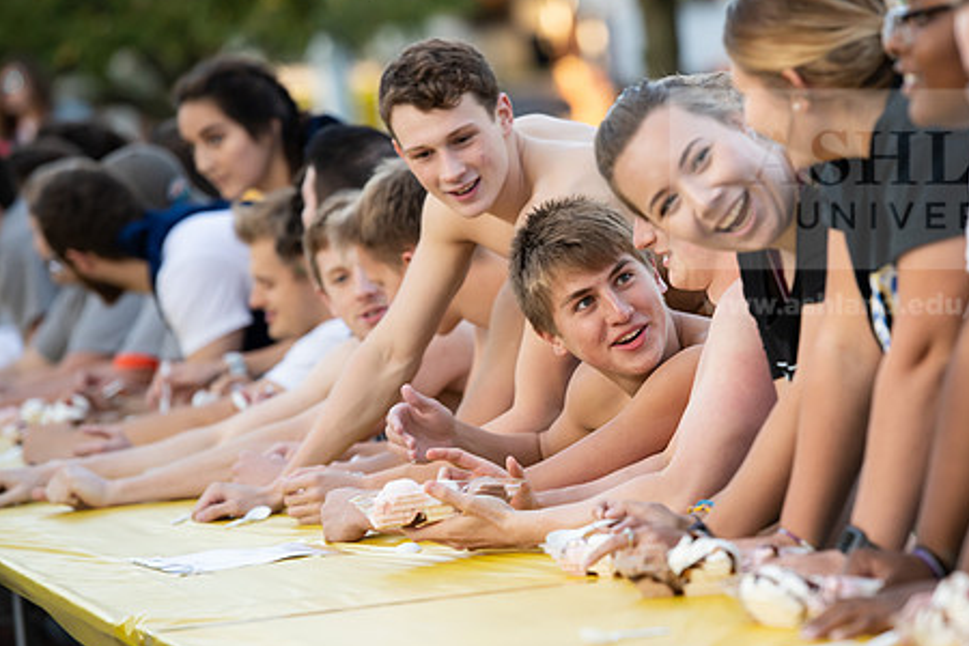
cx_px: 605
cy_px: 350
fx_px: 6244
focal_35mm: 232
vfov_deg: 5.9
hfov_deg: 8.9
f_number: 4
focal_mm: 180
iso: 800
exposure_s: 1/400
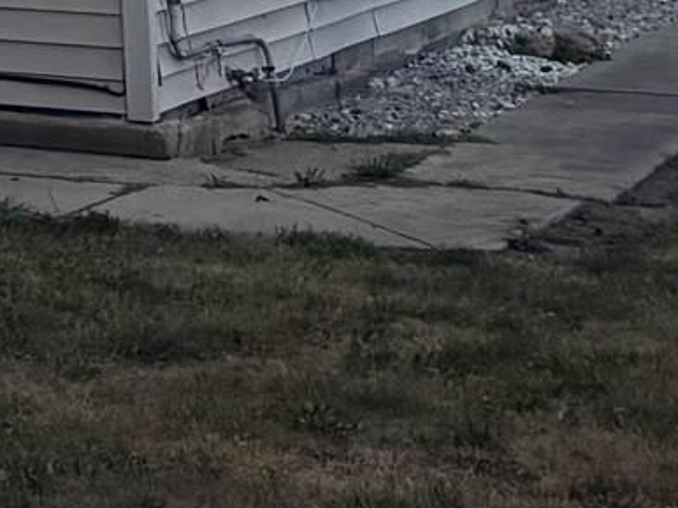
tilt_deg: +3.6
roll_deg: -0.3
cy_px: -647
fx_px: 4052
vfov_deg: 6.8
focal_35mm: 207
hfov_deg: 7.5
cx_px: -1804
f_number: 1.6
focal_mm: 5.96
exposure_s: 1/1721
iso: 50
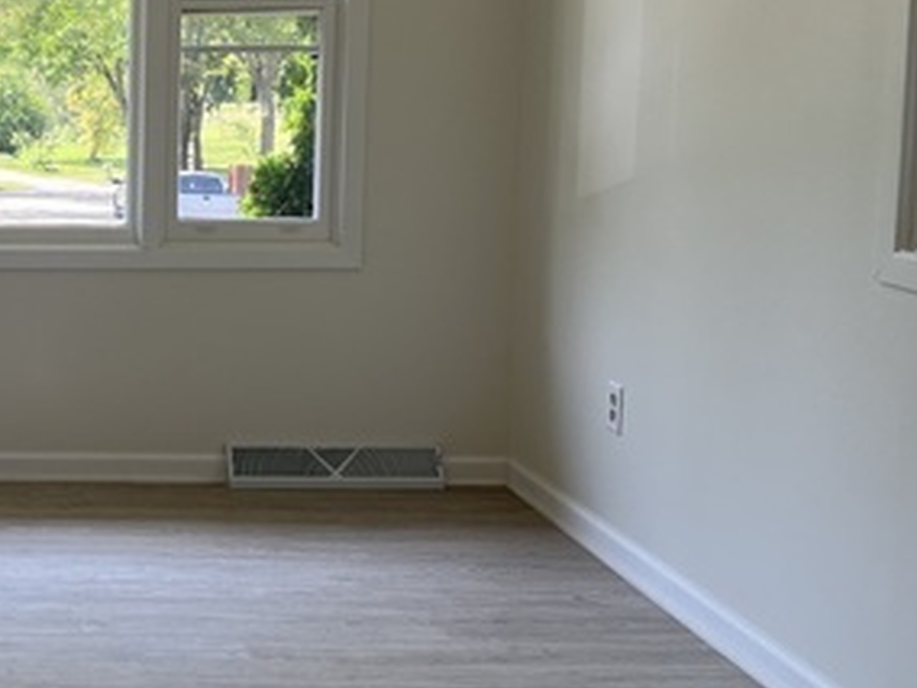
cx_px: -95
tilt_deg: -5.9
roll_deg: +0.1
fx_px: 1616
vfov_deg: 23.9
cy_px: 203
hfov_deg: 28.7
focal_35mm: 61
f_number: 1.6
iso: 40
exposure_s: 1/230
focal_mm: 5.1
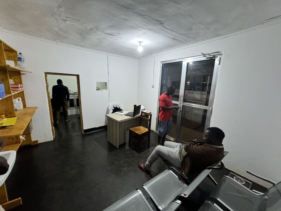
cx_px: 140
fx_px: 114
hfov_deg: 102.1
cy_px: 106
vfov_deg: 85.7
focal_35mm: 14
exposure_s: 1/50
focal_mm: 2.22
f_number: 2.2
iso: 400
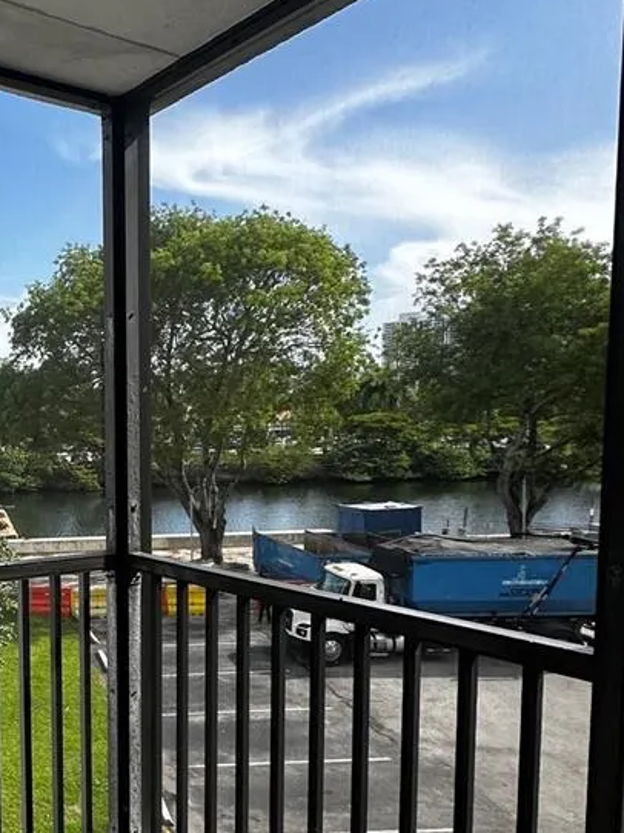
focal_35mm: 31
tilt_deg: -4.2
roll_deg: +0.6
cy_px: 483
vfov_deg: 58.1
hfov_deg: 39.5
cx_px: -14
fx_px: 746
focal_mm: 2.22
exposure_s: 1/643
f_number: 2.2
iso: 40
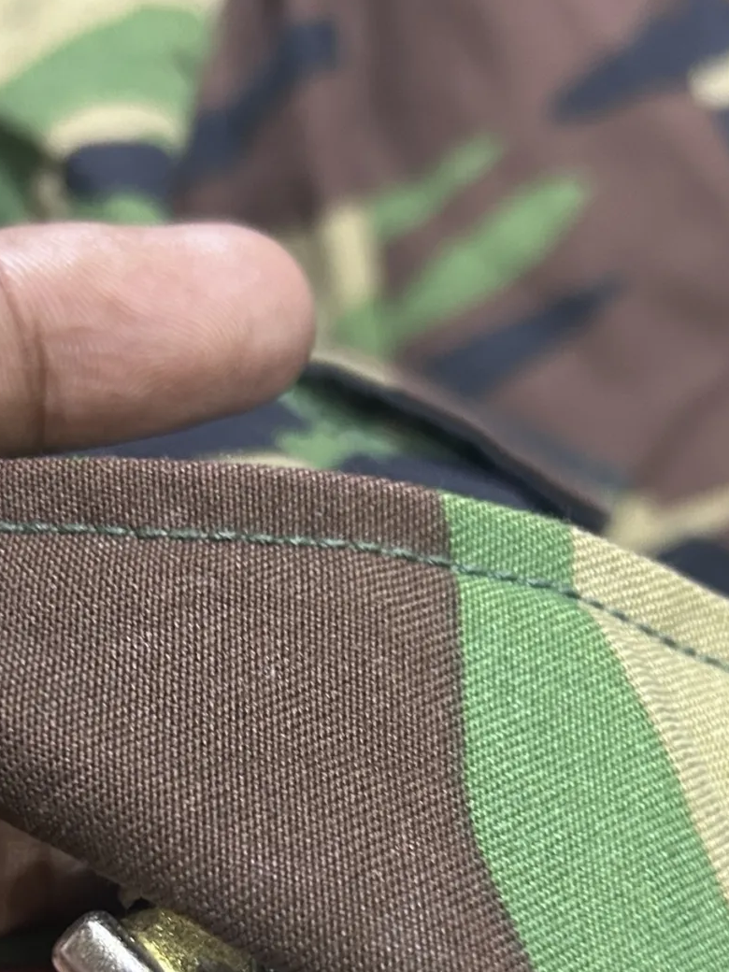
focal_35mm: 64
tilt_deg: -62.2
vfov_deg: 29.5
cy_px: 800
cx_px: 311
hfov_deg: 22.9
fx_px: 1797
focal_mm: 5.7
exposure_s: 1/33
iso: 400
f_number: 1.5
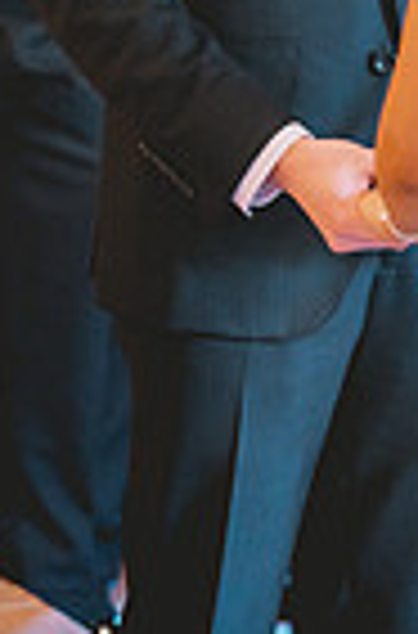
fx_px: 3930
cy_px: 45
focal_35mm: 224
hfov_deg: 6.1
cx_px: 398
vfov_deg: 9.2
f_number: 2.8
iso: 1600
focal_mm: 70
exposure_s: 1/200
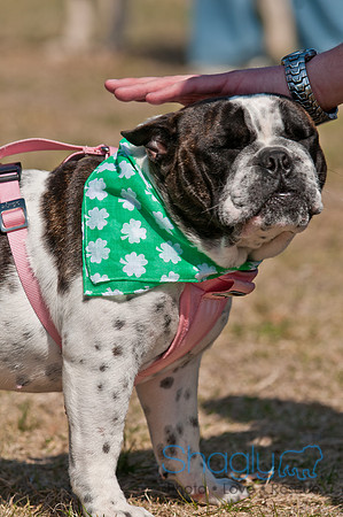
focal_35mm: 248
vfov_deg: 8.3
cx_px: 172
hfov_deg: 5.5
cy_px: 258
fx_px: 3545
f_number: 5.6
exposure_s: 1/1000
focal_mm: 165
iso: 200
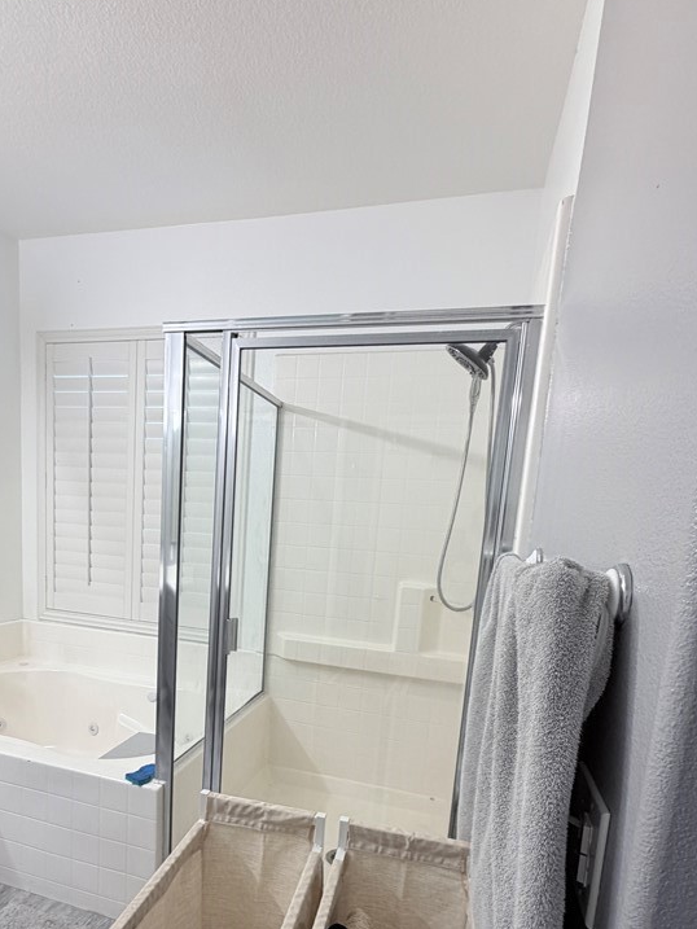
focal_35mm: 20
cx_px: 306
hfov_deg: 65.8
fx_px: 537
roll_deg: -3.7
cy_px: 602
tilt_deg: -8.5
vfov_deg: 79.6
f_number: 2.2
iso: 125
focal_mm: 2.22
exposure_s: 1/120
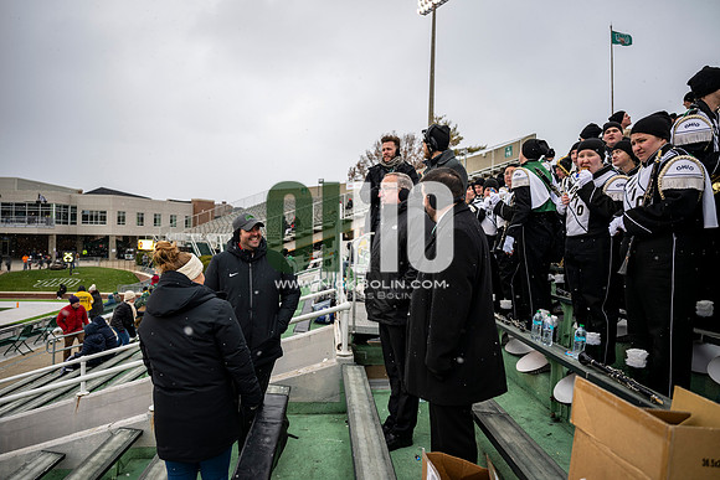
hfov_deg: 73.7
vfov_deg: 53.2
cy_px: 240
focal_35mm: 24
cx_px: 360
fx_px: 480
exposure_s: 1/500
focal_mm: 24
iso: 160
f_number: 2.8
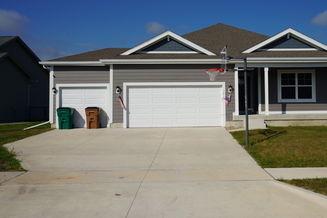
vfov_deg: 28.6
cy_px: 93
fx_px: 427
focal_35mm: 47
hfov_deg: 41.5
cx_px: 212
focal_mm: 35
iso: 100
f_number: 16
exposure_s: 1/200
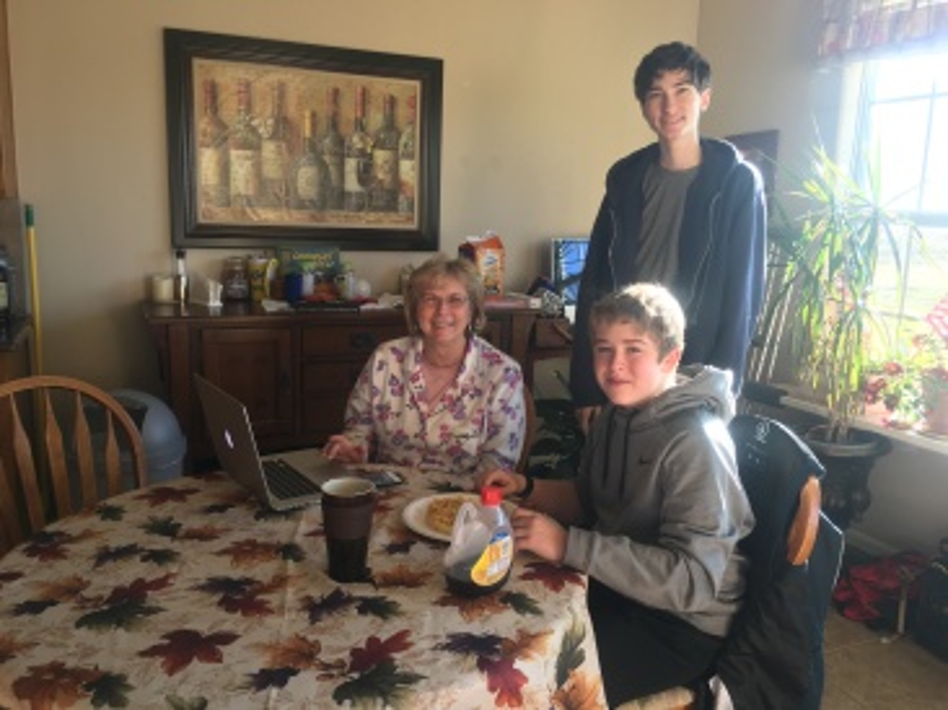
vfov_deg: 48.2
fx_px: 794
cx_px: 474
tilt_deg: -10.6
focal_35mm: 29
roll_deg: -0.7
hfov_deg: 61.7
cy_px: 355
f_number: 2.2
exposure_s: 1/40
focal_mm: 4.15
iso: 32
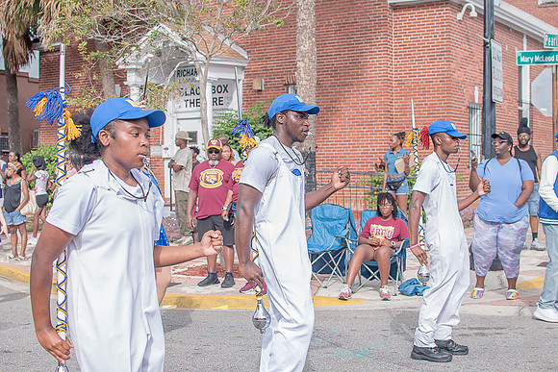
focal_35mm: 52
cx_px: 279
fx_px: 806
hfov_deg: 38.2
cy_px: 186
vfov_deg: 26.0
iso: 100
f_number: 4
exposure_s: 1/500
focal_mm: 35
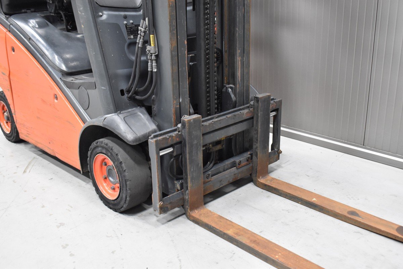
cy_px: 134
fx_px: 453
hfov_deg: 47.9
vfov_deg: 33.0
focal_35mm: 40
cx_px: 202
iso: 1600
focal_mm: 27
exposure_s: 1/20
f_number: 5
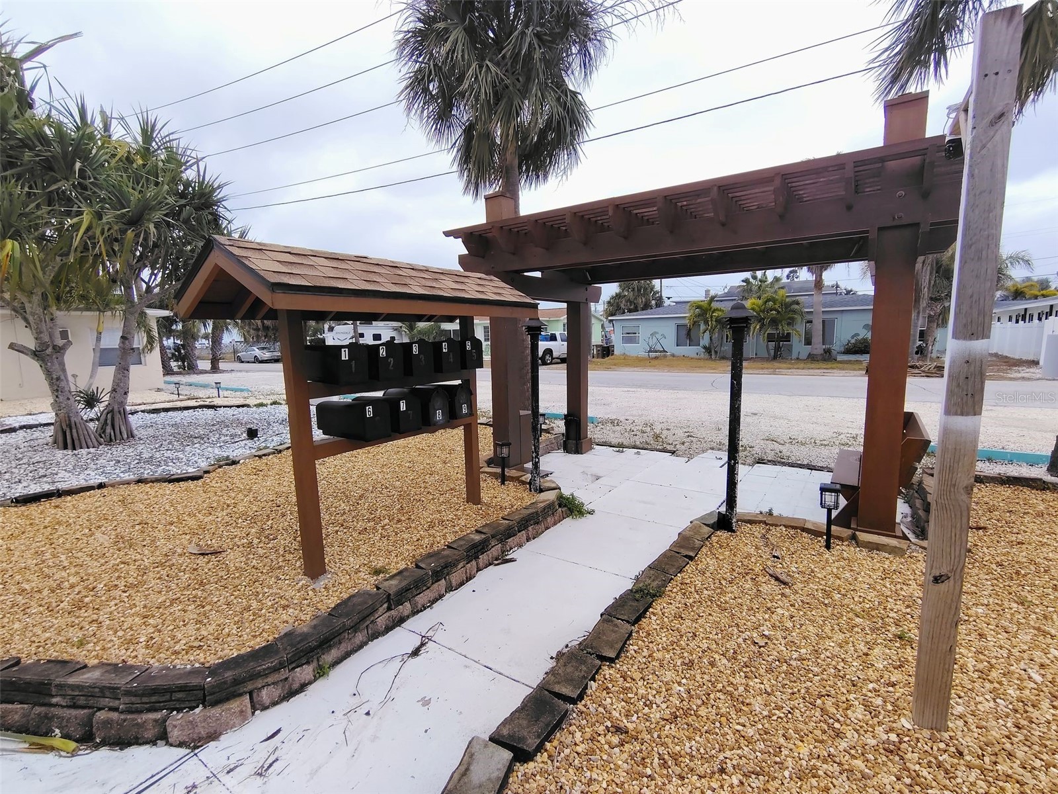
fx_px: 489
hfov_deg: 94.5
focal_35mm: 16
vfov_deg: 78.1
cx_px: 529
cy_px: 397
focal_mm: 2.13
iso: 100
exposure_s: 1/393
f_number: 2.2
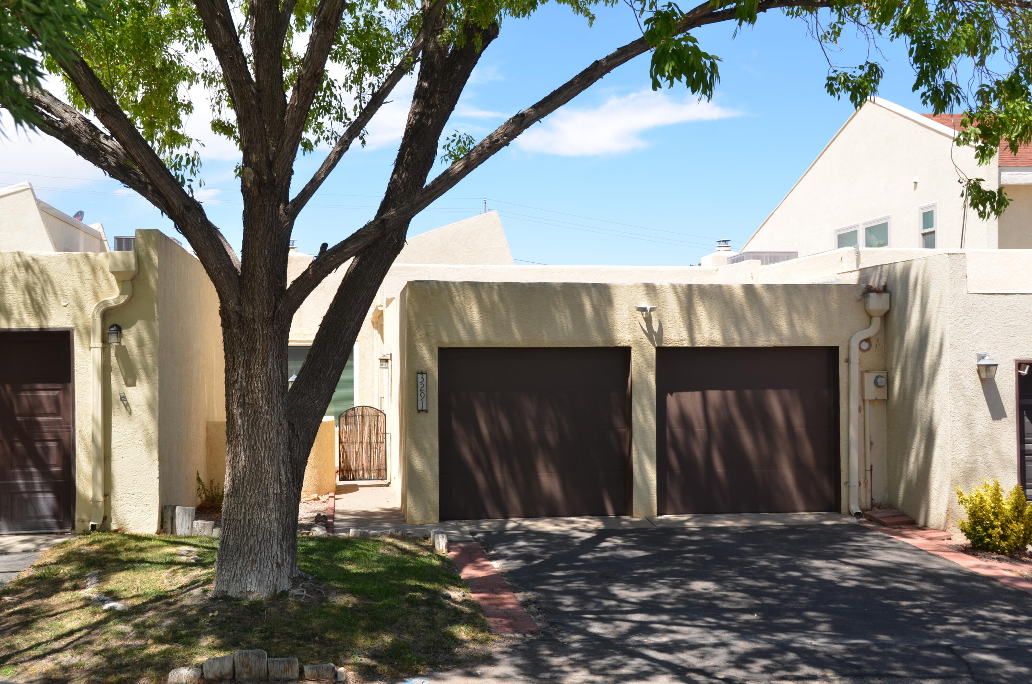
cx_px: 516
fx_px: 1116
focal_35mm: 39
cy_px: 342
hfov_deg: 49.6
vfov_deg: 34.1
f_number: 6.7
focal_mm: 26
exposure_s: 1/250
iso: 100
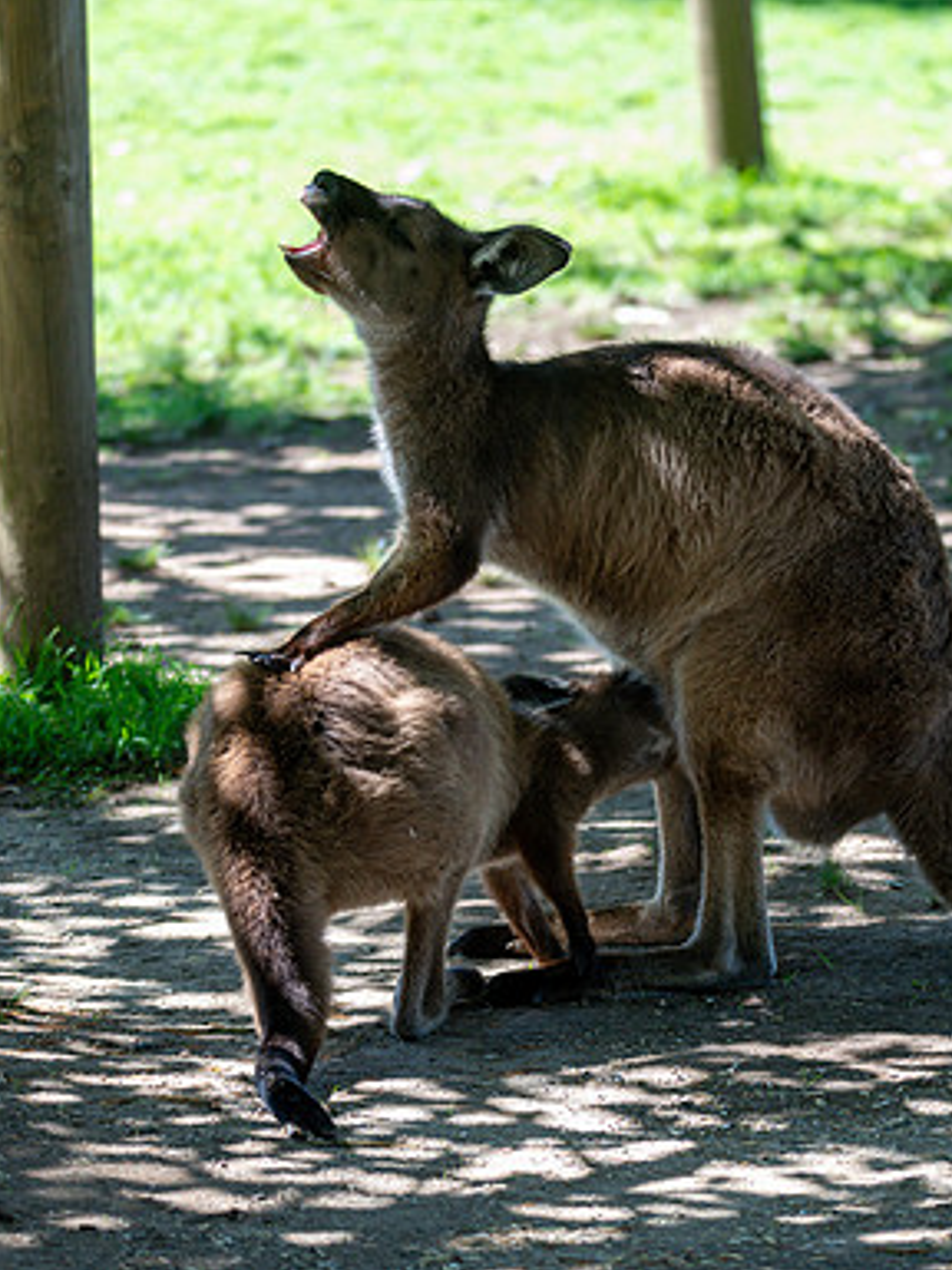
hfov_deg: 6.8
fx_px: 7994
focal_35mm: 218
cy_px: 637
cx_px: 760
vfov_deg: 9.1
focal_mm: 150
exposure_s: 1/400
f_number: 6.3
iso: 800
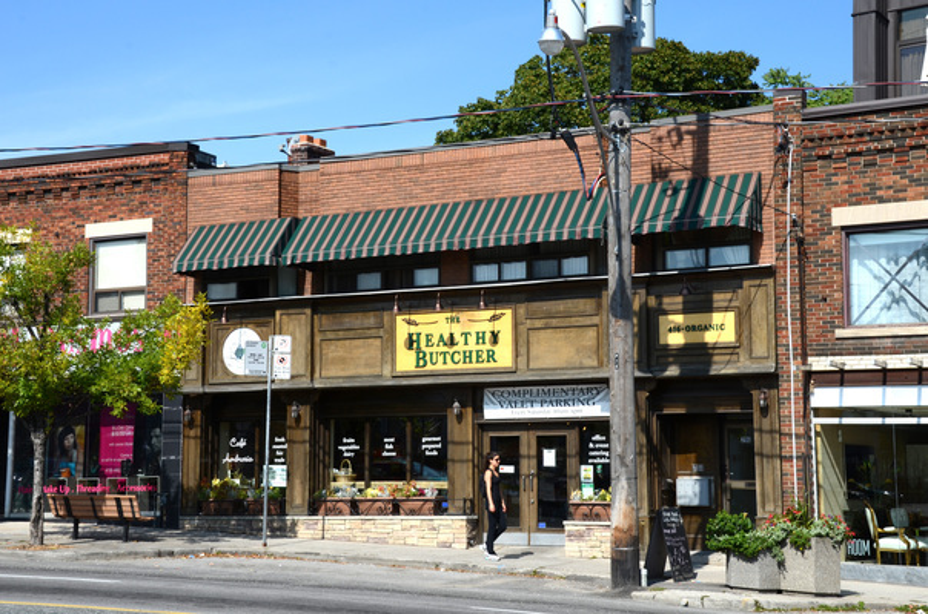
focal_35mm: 60
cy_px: 307
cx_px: 464
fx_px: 1543
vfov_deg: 22.5
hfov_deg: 33.5
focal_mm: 40
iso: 100
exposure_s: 1/160
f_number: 13
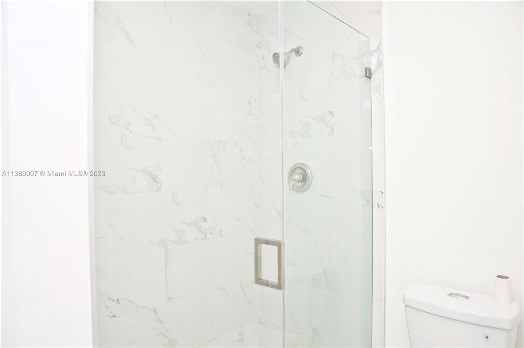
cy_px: 174
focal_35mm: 24
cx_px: 262
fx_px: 349
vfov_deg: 53.0
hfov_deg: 73.8
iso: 800
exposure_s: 1/200
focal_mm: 24
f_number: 7.1
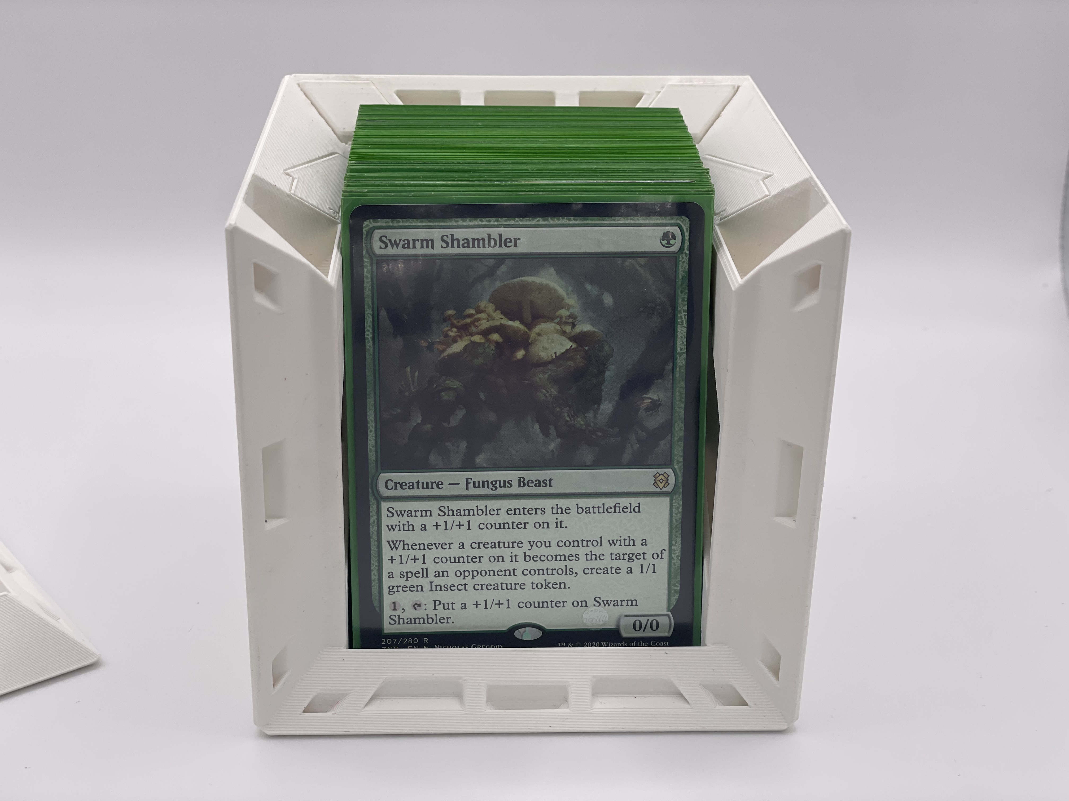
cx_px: 534
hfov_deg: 36.8
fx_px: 1606
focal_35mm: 52
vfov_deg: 28.0
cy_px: 400
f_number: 2
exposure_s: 1/176
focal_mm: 6
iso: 25
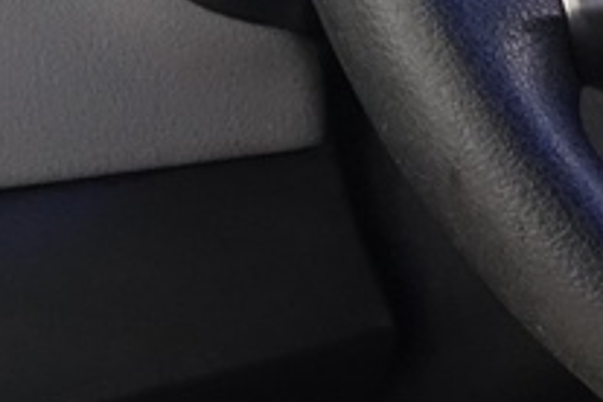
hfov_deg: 9.6
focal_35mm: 188
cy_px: -105
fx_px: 3149
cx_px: 1465
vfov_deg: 7.2
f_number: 2.5
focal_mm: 8.8
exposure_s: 1/30
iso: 1000
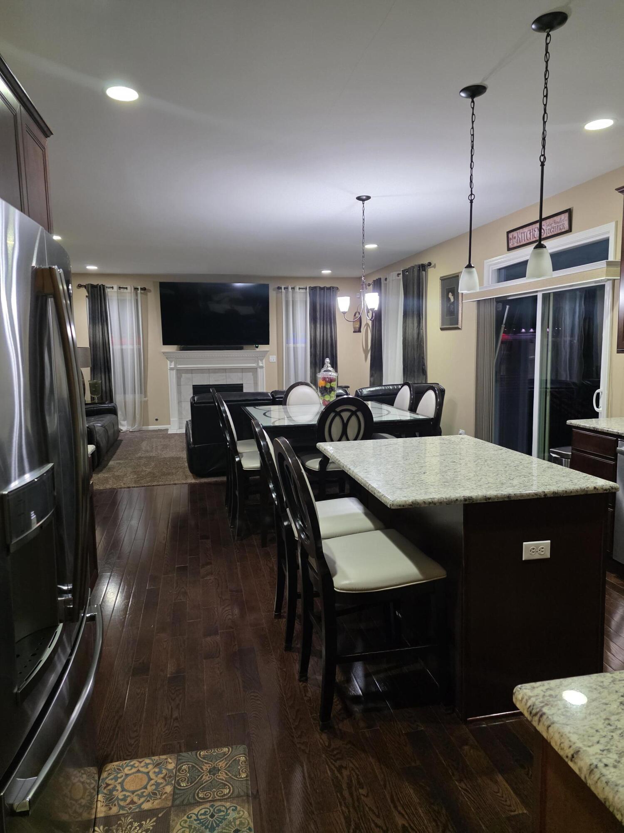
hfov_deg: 58.9
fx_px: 553
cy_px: 416
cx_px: 312
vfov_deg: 73.9
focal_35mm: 23
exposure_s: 1/120
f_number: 1.7
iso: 1000
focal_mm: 6.25
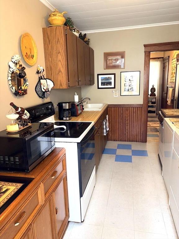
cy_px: 120
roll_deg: +1.6
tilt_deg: -12.5
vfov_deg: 67.3
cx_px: 90
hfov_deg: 53.1
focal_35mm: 26
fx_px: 179
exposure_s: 1/24
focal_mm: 5.96
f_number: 1.6
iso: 32
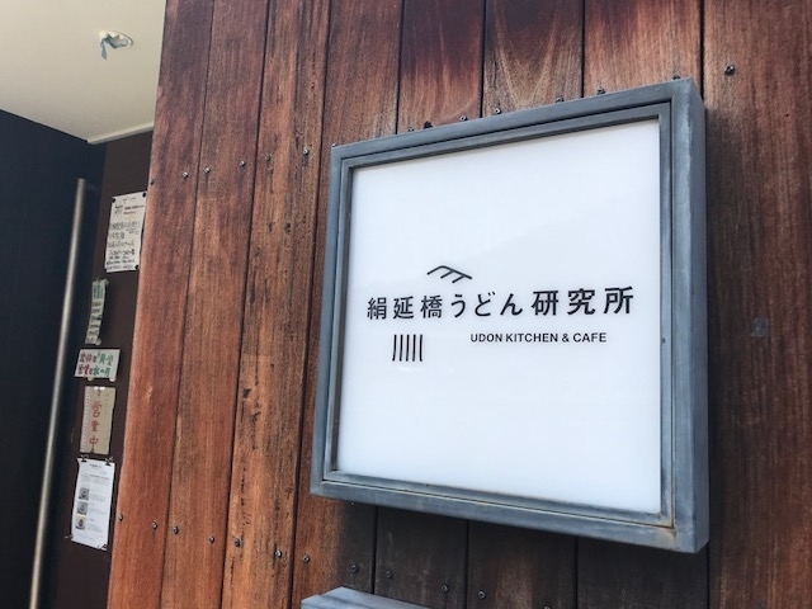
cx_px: 406
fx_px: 657
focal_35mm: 28
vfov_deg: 49.7
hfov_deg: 63.4
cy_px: 304
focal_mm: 3.99
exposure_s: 1/967
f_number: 1.8
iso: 20
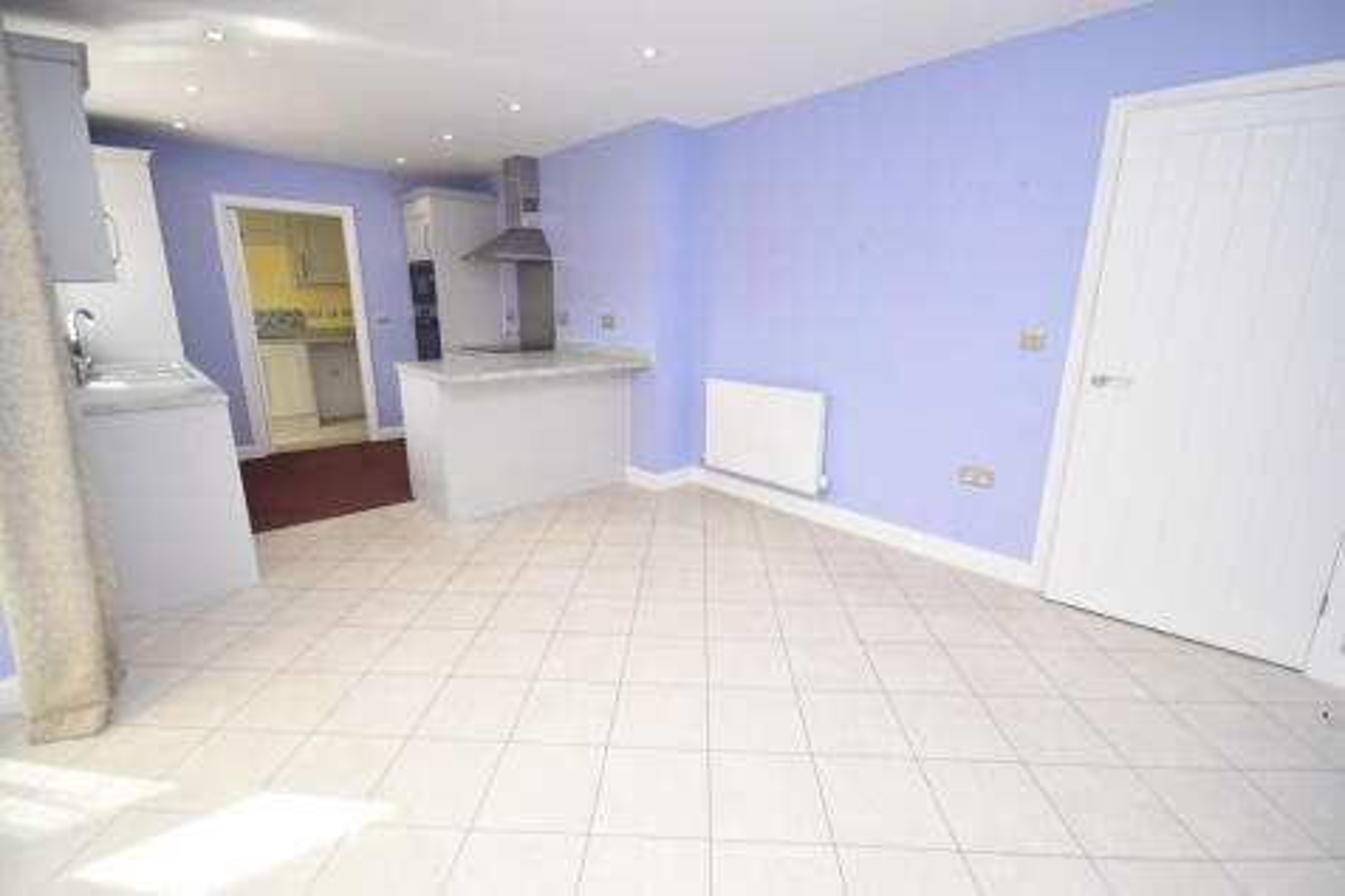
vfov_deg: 77.3
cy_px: 448
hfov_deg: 100.4
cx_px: 672
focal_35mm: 15
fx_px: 560
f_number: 5
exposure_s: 1/200
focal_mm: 10
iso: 400
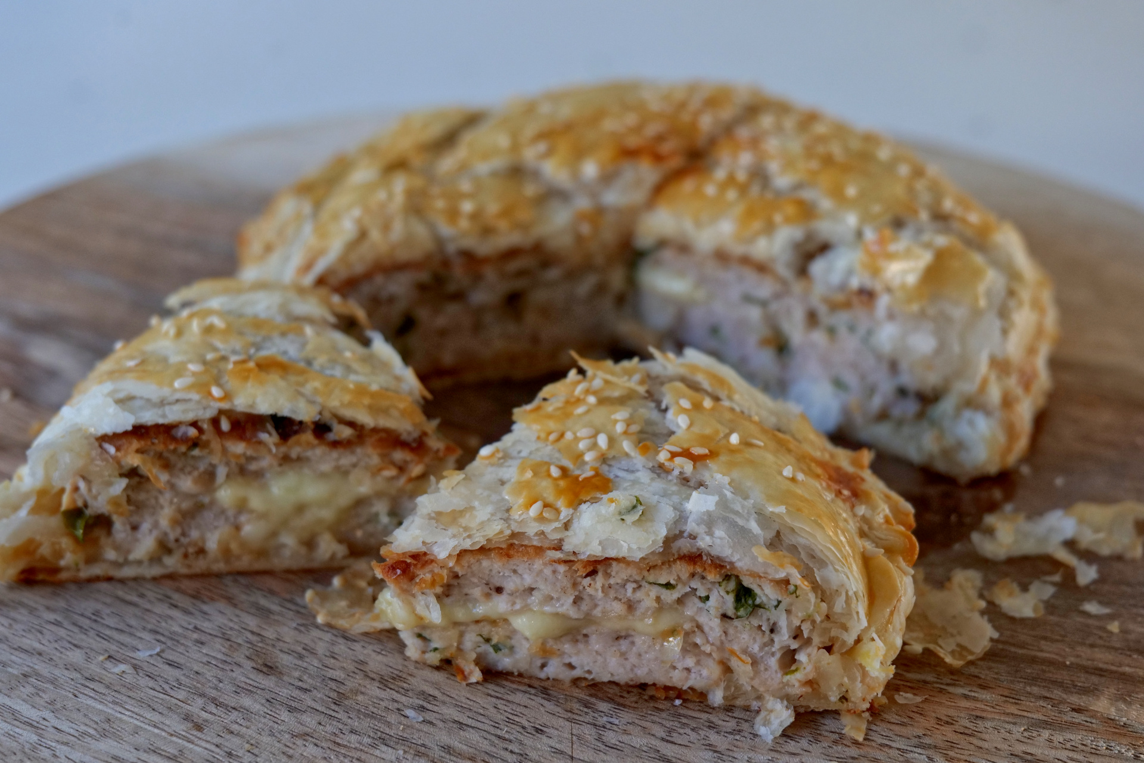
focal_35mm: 60
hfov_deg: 33.4
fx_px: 1907
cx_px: 572
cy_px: 382
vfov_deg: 22.6
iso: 2500
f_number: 7.1
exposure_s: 1/100
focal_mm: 60
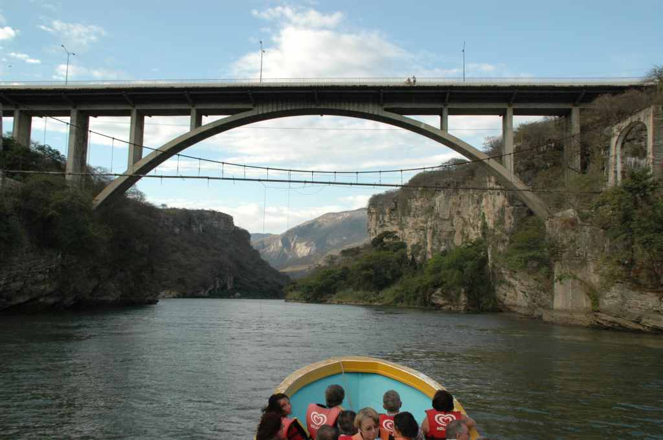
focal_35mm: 33
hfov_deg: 57.3
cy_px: 220
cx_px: 332
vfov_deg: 39.9
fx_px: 607
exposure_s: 1/250
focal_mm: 22
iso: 400
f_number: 8
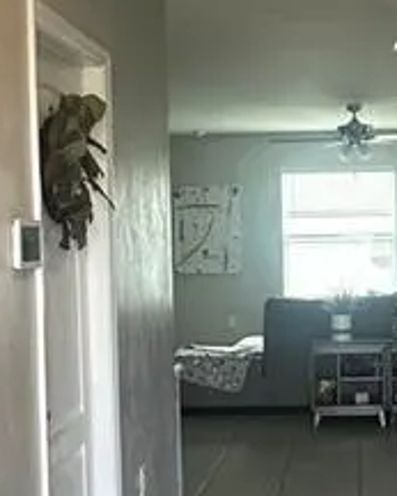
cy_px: 276
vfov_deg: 25.0
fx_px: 1115
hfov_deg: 19.9
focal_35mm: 76
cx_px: 342
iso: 200
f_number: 2.2
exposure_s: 1/120
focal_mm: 2.22
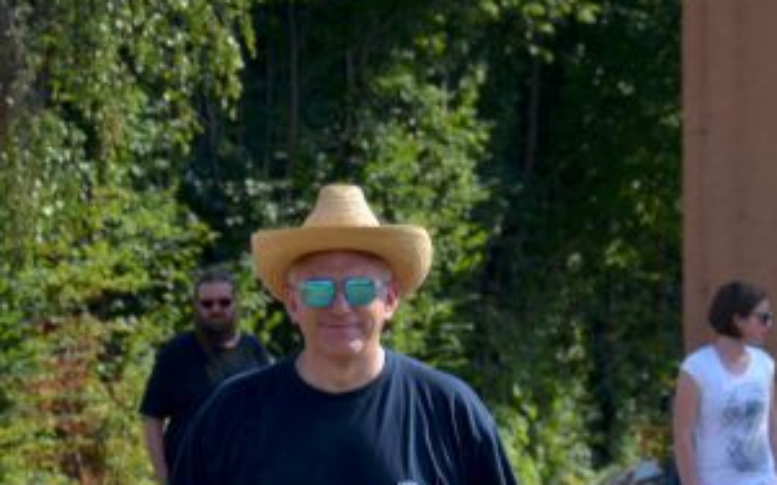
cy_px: 537
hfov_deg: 6.1
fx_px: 7328
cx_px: 258
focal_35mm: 346
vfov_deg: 3.8
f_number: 8
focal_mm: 105
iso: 160
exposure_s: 1/250
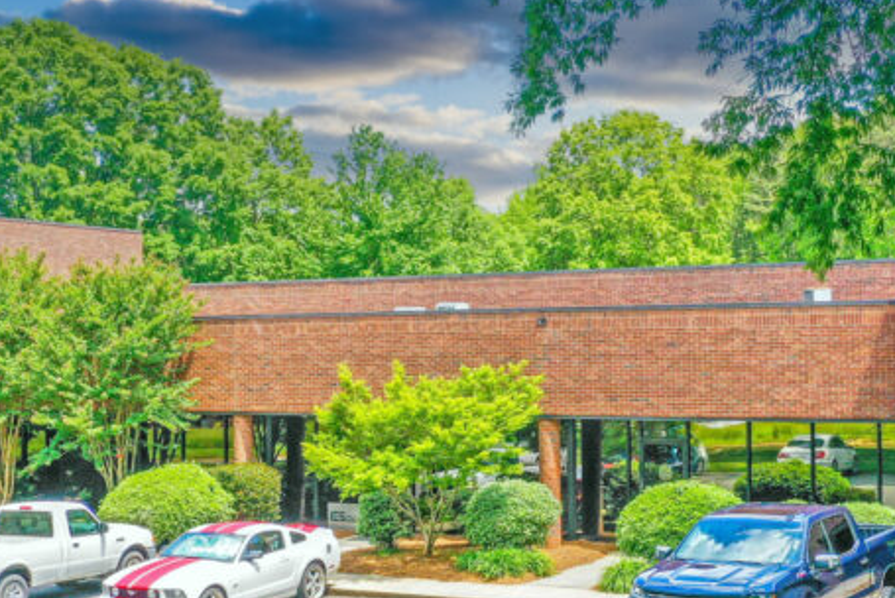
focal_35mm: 63
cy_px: 363
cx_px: 478
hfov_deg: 31.9
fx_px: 1567
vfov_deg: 21.6
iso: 100
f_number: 5
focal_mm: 10.26
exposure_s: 1/240
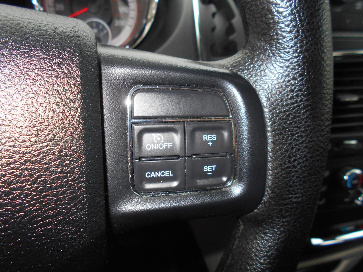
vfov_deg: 53.1
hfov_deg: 67.3
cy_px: 136
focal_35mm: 26
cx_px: 182
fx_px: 273
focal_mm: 4.6
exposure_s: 1/25
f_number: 8
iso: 200
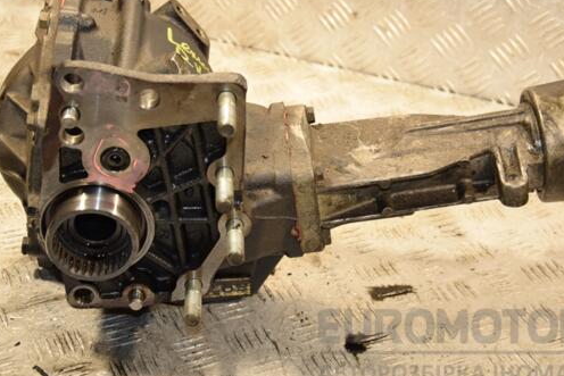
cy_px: 175
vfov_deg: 16.7
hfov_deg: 24.9
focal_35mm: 82
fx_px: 1279
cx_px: 297
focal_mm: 45
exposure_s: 1/125
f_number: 4.8
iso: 800
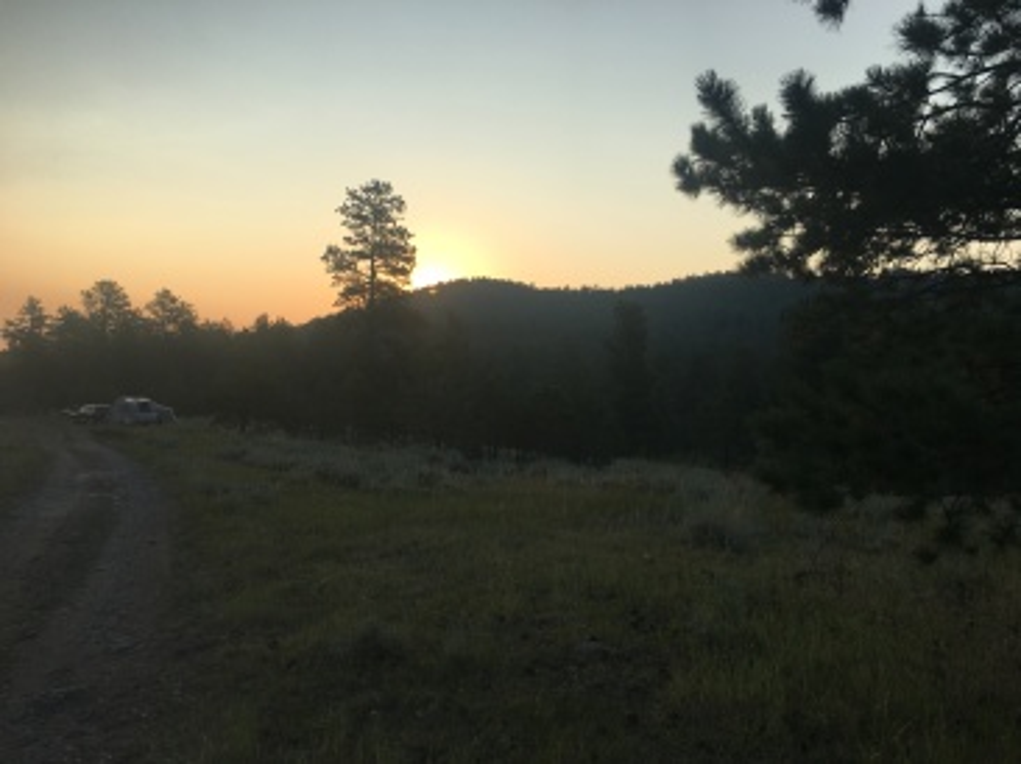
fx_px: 855
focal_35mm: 29
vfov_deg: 48.2
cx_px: 510
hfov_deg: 61.7
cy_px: 382
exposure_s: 1/801
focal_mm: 4.15
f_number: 2.2
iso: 25
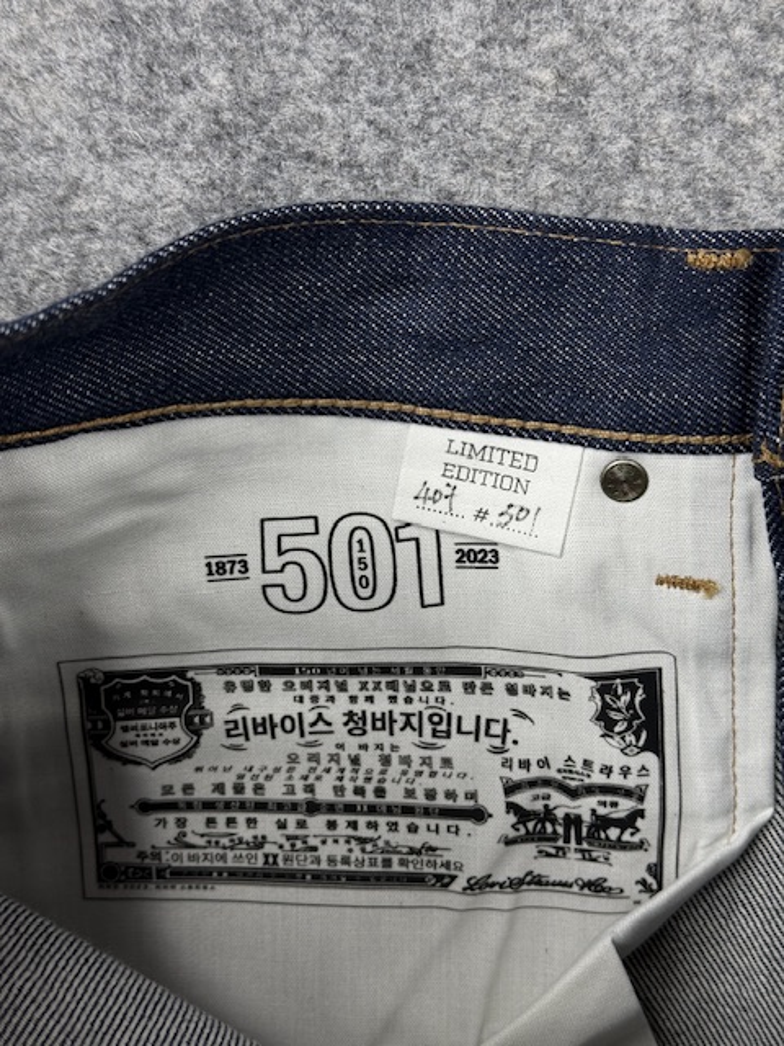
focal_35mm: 48
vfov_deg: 39.7
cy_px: 523
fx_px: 1450
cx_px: 392
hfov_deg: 30.3
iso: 50
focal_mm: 6.76
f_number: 1.78
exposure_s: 1/100
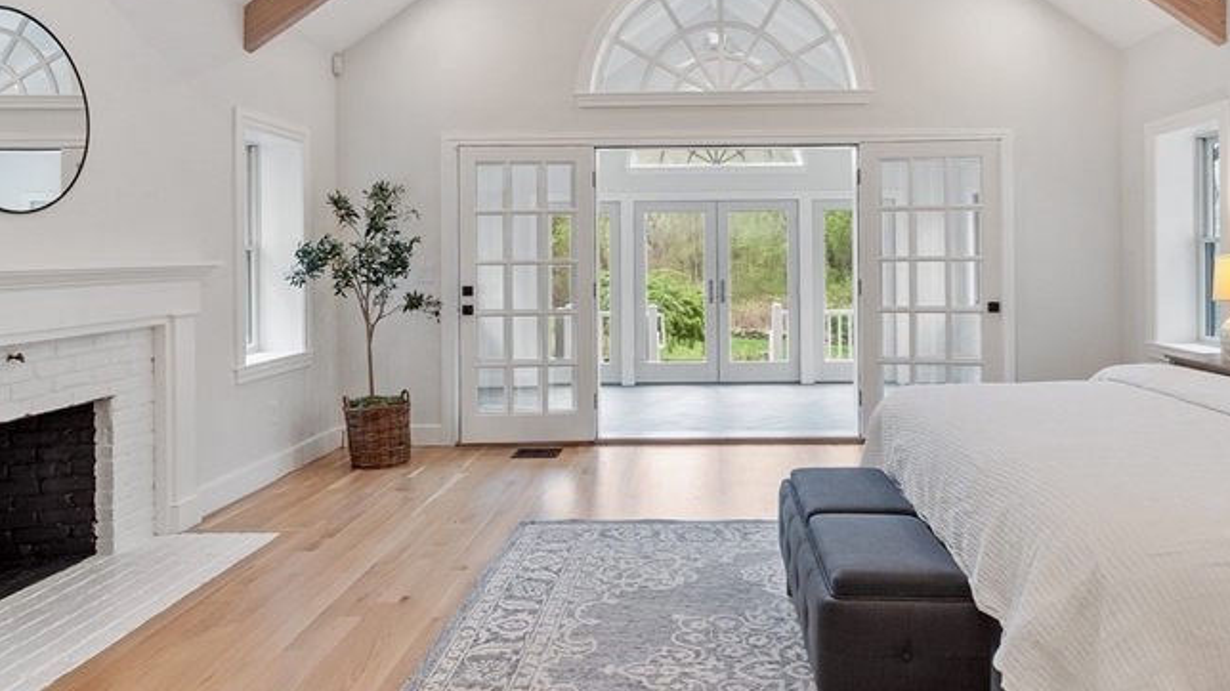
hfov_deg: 73.3
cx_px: 732
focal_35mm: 25
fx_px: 815
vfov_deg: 45.2
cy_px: 228
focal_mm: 10
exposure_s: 1/2.5
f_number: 8
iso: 320
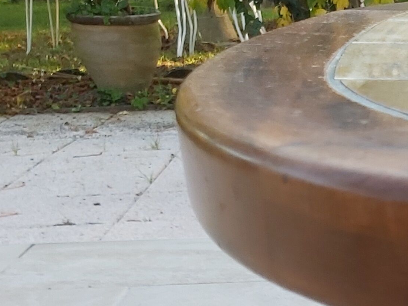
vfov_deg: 13.9
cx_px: 649
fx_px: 1120
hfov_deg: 17.9
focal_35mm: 95
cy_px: 551
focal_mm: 3.92
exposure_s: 1/171
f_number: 1.7
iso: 64
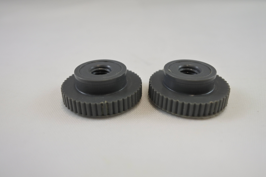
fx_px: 214
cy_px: 88
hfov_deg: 63.7
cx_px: 133
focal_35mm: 29
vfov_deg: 45.0
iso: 360
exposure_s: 1/250
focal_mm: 10.9
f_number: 3.5
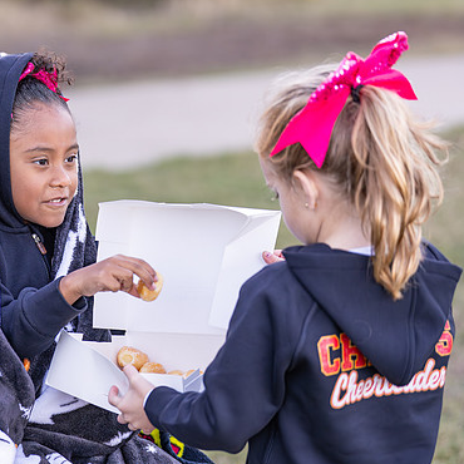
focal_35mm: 174
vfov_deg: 10.0
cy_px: 204
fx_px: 2639
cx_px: 48
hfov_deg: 10.0
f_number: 2.8
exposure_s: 1/800
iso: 500
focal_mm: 103
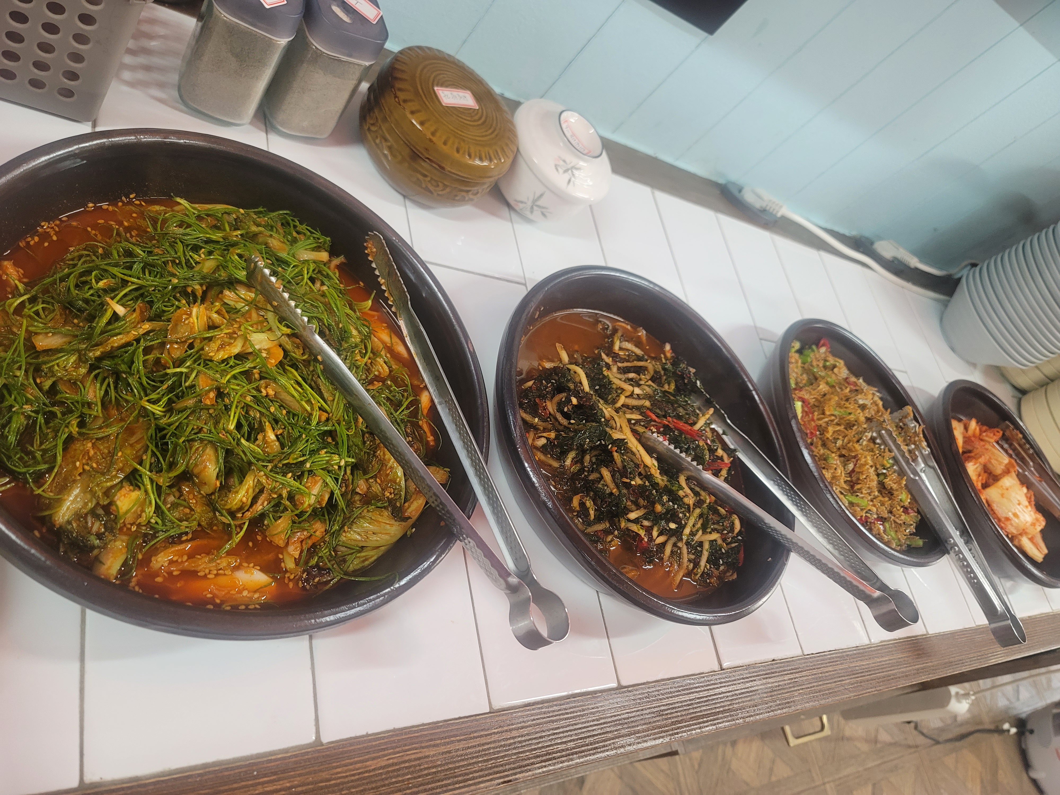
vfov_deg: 54.9
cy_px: 398
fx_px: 766
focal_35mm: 25
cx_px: 530
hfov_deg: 69.4
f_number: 1.8
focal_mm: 7
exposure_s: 1/120
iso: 320
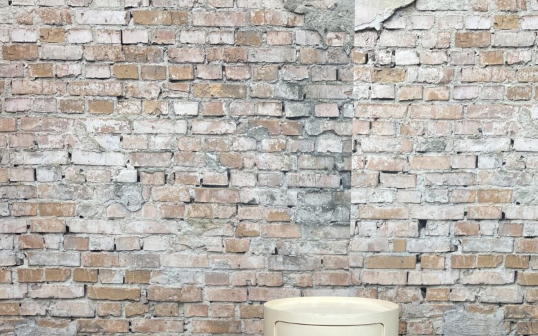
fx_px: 601
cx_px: 329
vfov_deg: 30.1
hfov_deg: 47.9
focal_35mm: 41
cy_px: 293
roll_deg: -0.9
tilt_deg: -7.3
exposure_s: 1/100
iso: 80
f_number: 1.6
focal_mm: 5.1
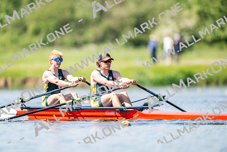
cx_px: 114
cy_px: 76
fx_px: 3784
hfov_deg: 3.4
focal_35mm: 600
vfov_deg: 2.3
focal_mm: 600
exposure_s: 1/2500
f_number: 4
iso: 400
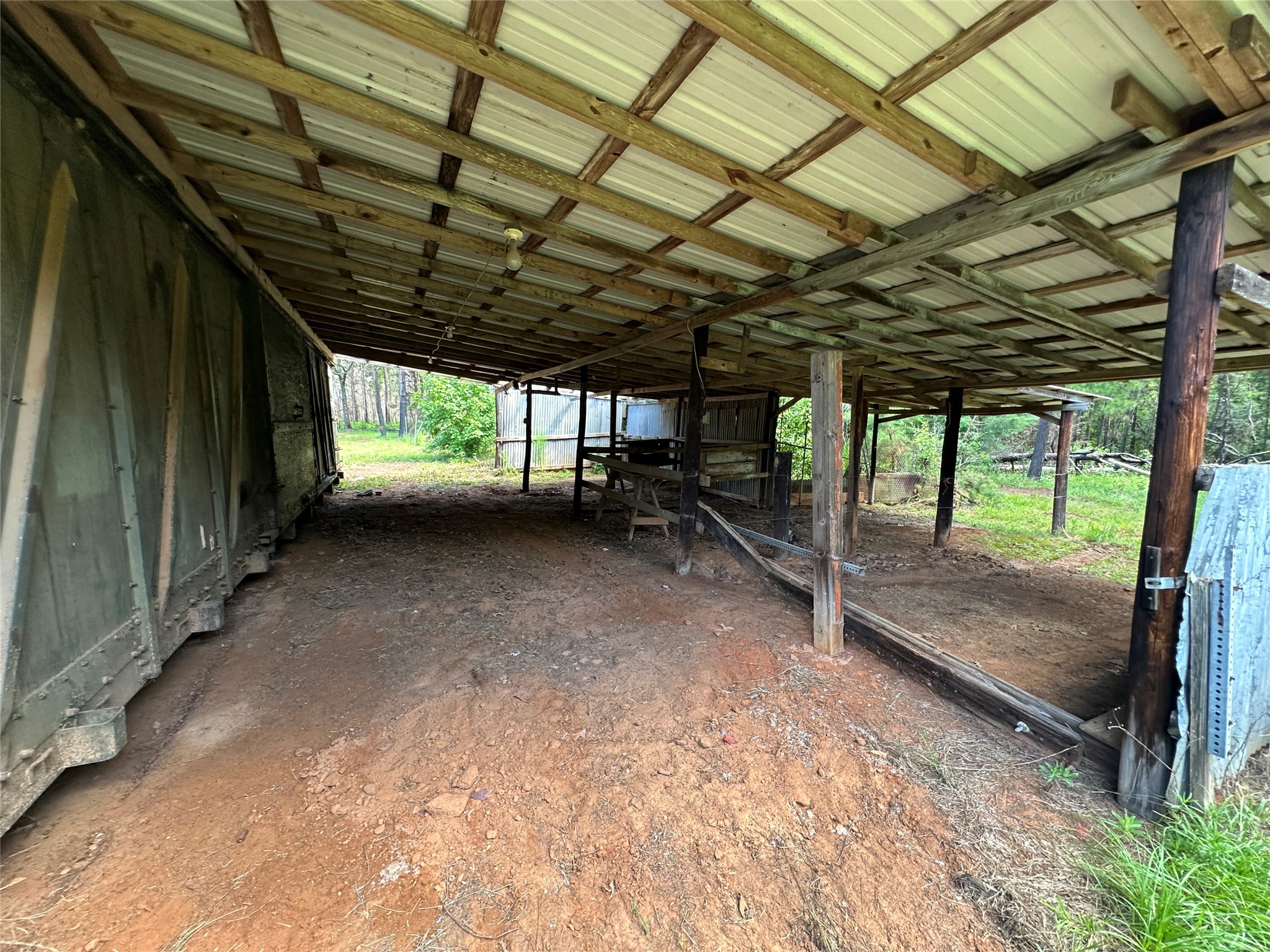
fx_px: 514
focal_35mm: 14
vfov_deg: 85.7
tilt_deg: -4.2
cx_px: 635
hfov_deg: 102.1
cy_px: 476
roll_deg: +0.5
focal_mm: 2.22
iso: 125
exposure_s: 1/99
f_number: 2.2
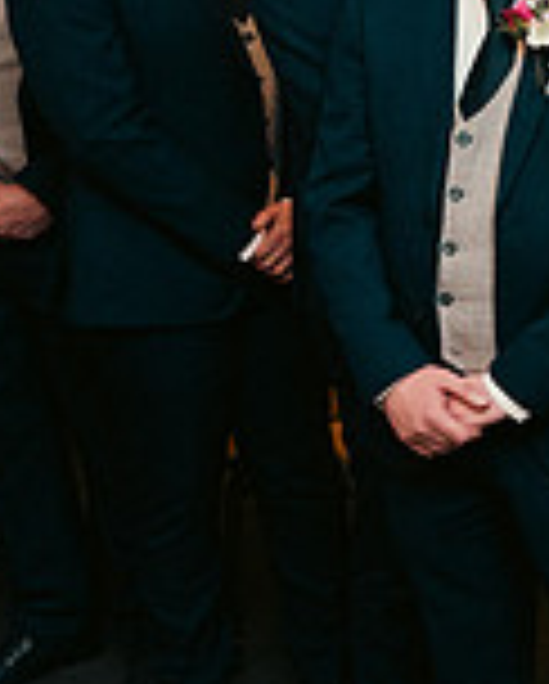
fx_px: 1743
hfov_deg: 13.8
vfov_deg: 21.8
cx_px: 1238
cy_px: 110
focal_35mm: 86
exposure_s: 1/160
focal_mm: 24
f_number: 3.5
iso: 2500
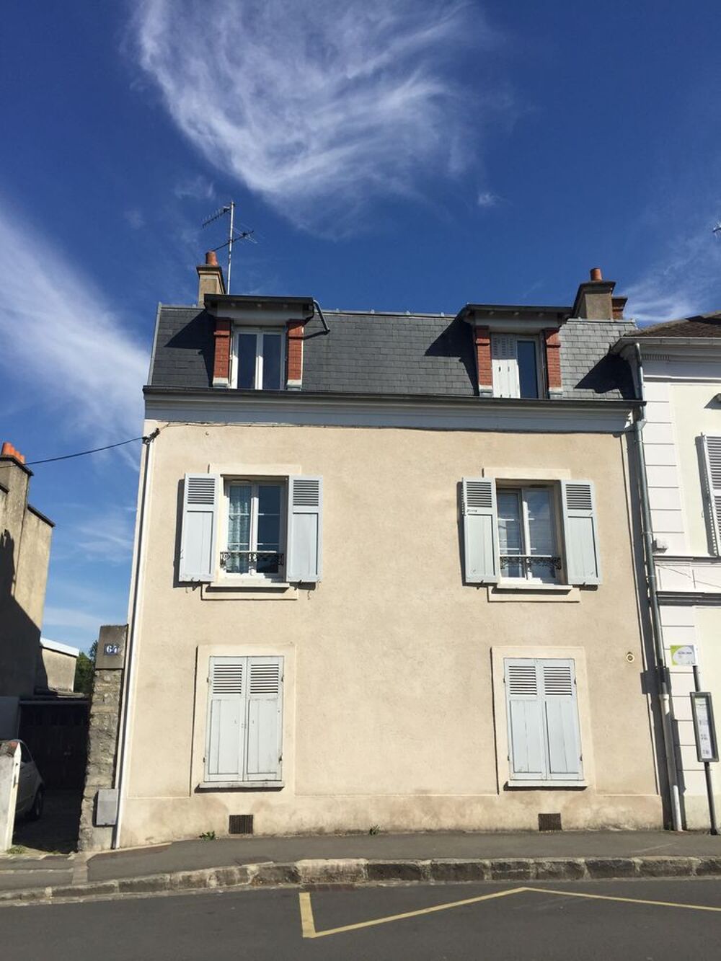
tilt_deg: +16.8
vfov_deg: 61.7
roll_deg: +0.1
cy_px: 480
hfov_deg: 48.2
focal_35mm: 29
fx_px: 805
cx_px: 360
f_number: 2.2
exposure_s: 1/3049
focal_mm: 4.15
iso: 32
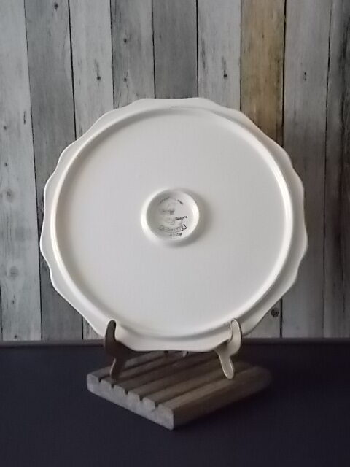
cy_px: 234
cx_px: 175
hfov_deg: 32.9
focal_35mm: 44
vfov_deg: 42.9
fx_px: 593
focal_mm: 7.9
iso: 800
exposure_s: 1/80
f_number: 4.2
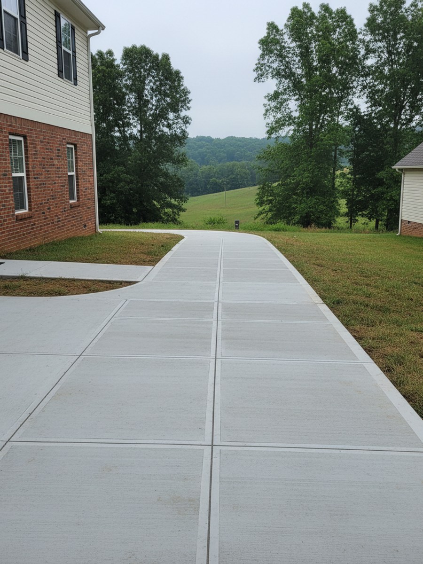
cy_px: 282
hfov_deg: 56.8
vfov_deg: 71.6
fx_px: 391
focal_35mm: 24
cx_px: 212
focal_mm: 6.8
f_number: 1.68
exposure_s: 1/1888
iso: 486
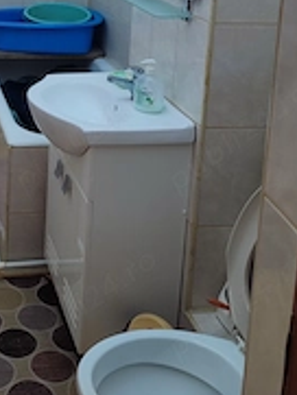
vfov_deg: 33.3
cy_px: 7
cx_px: 9
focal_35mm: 53
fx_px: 606
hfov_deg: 26.3
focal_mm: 5.89
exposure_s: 1/33
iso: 94
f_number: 1.89
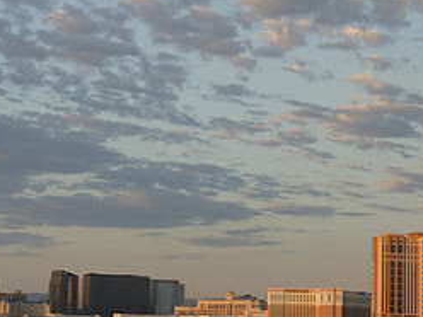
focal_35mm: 118
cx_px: 176
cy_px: 158
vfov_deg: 12.5
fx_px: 1443
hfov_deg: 16.7
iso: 800
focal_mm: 35
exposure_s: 1/50
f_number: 4.5
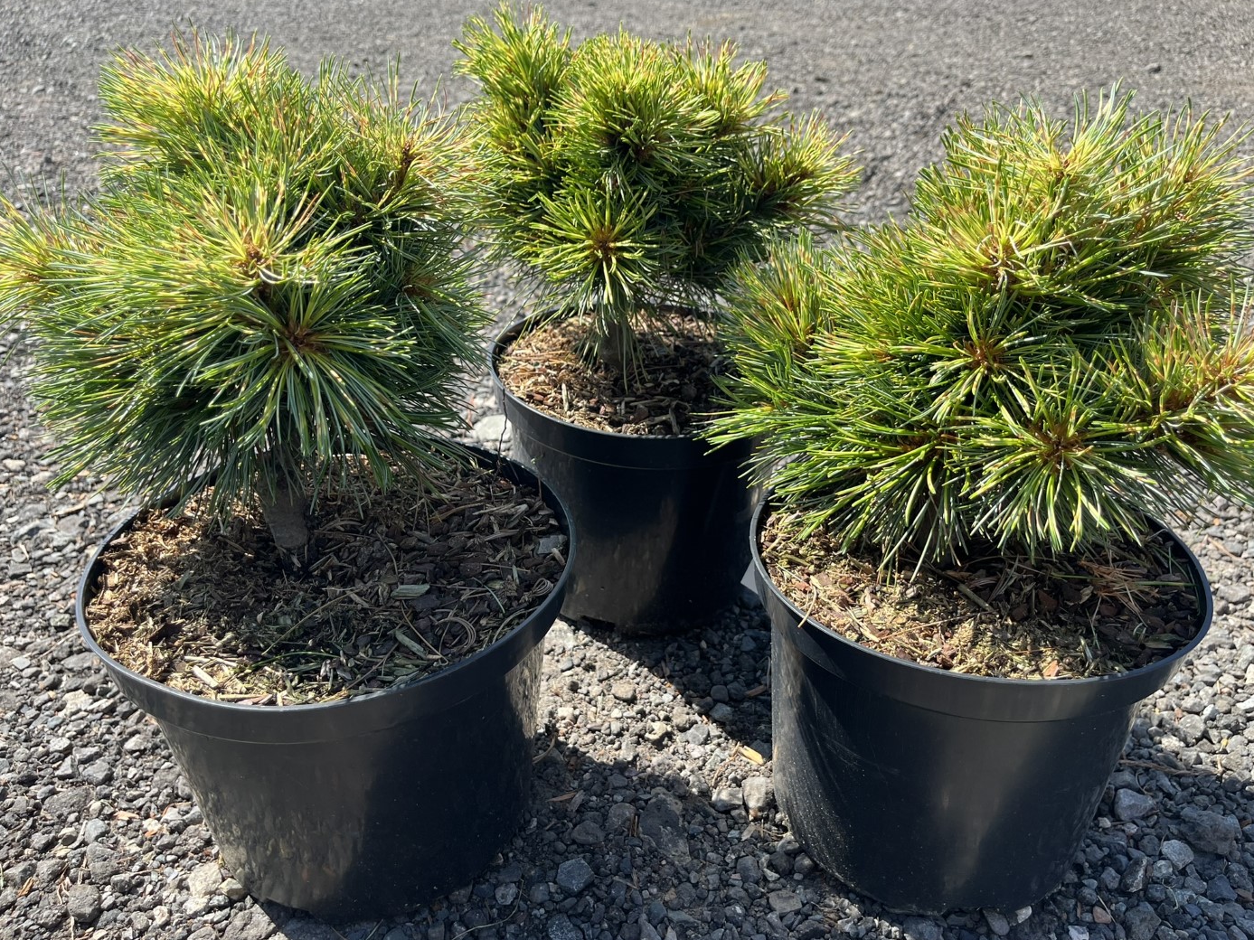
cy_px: 466
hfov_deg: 65.3
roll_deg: +1.5
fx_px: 978
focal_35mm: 27
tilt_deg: -30.3
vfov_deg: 51.3
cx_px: 647
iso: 50
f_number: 1.6
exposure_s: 1/1000
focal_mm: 5.1
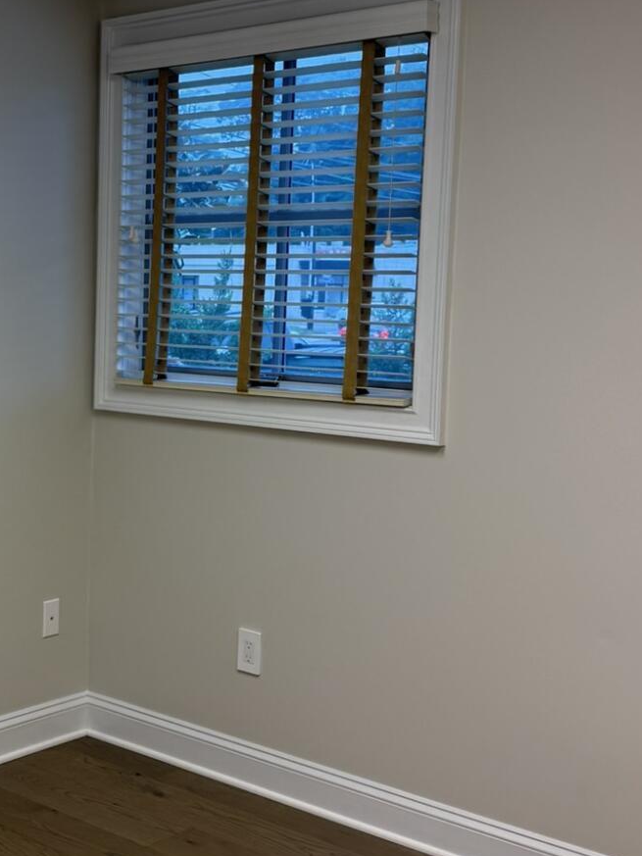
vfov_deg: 34.9
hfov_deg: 25.5
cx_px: 25
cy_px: 390
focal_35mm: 55
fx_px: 1360
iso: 64
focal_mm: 6.76
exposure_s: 1/142
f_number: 1.78
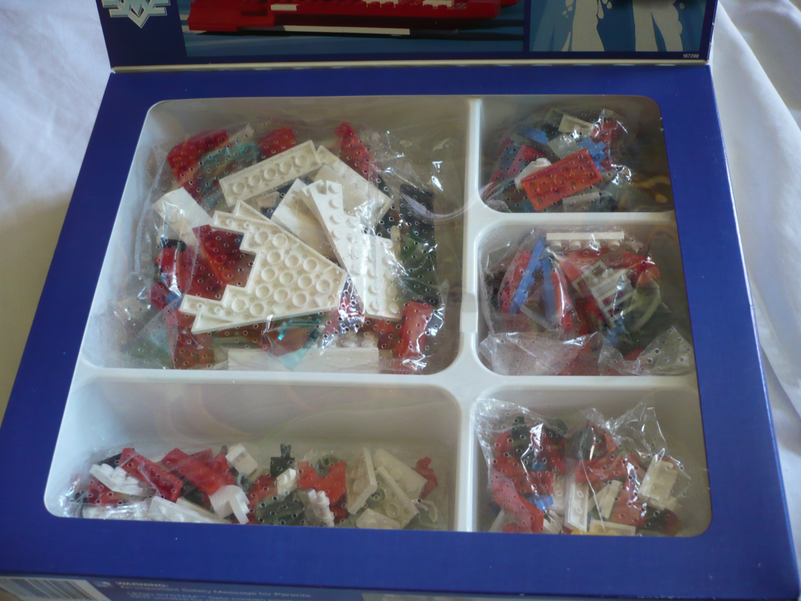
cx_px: 400
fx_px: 810
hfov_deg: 52.6
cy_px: 300
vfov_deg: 40.7
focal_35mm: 35
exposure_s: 1/15
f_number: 2.8
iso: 200
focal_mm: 5.8
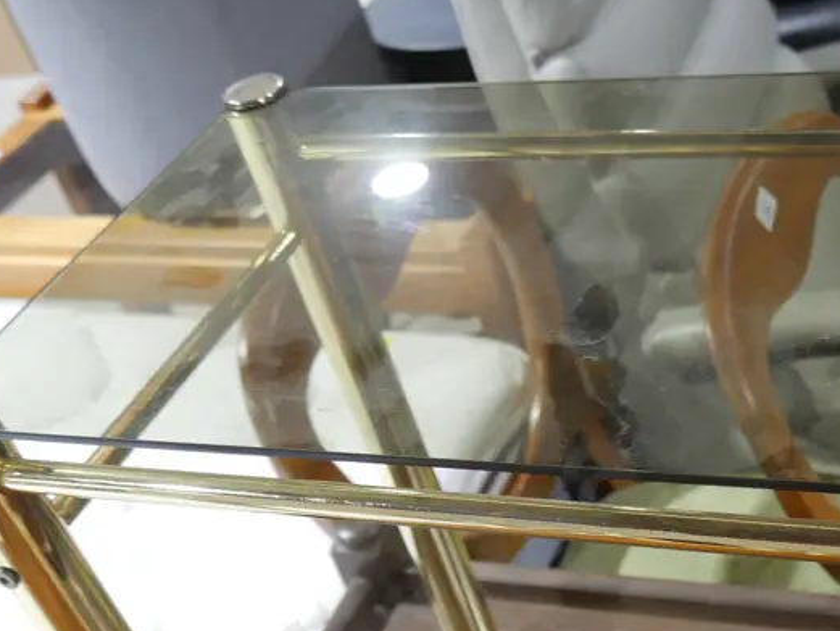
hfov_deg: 33.9
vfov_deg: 26.4
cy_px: 420
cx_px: 676
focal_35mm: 55
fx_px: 1335
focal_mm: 14
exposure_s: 1/60
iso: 800
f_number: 3.5
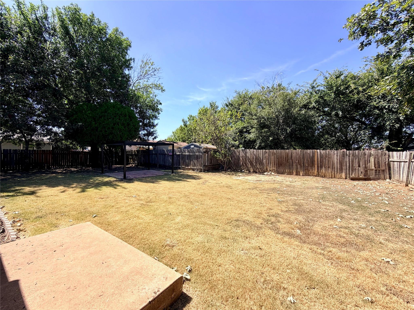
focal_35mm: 14
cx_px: 207
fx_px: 167
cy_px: 155
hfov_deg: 102.1
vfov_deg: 85.7
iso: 32
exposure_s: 1/770
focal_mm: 2.22
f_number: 2.2
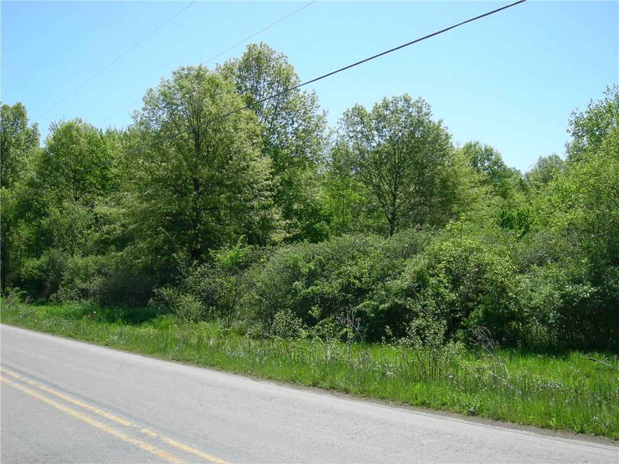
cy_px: 232
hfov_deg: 51.4
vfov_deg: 39.7
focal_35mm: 36
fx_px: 644
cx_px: 310
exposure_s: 1/242
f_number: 6
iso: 64
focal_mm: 7.5
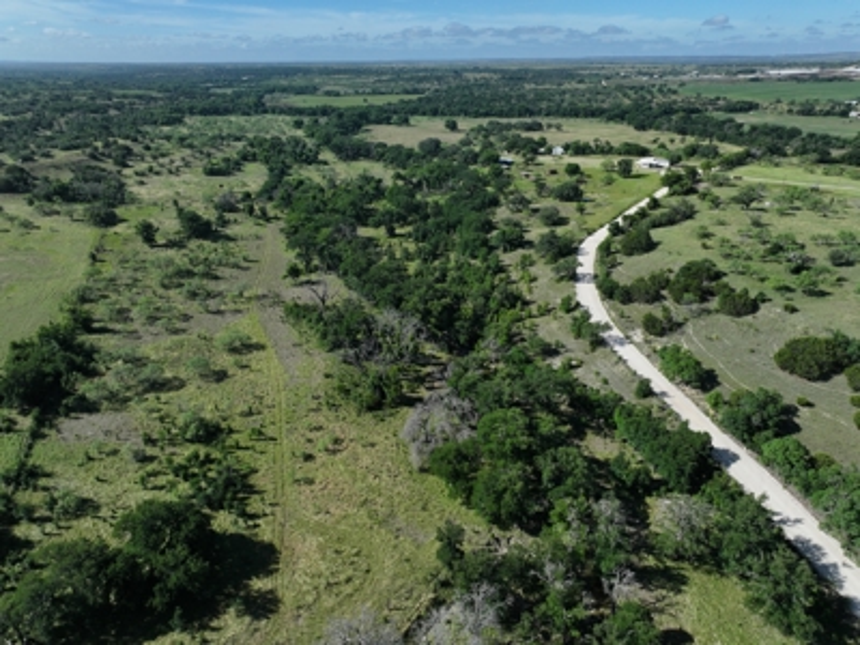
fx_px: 596
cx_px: 430
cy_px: 322
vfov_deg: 56.8
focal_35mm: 24
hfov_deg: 71.6
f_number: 2.8
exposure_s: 1/400
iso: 130
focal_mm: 12.29
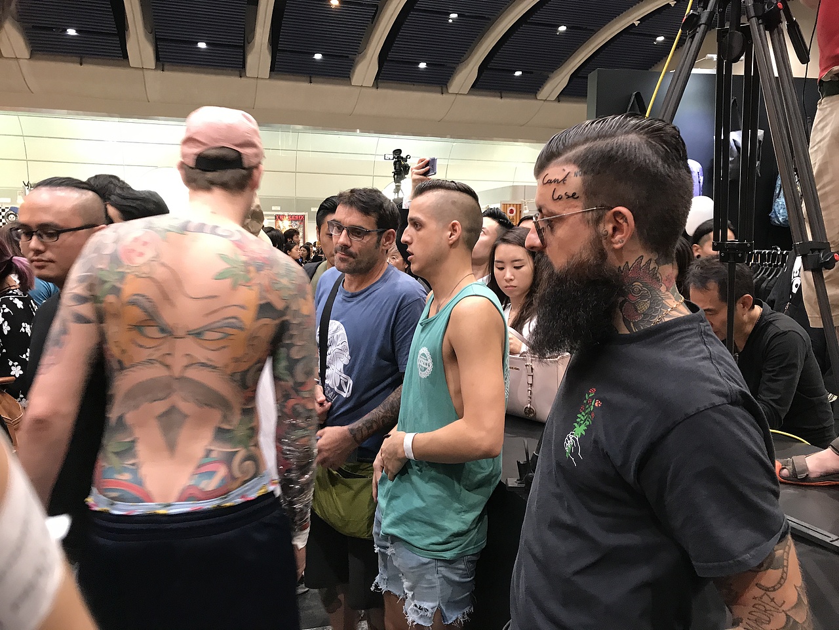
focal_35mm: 28
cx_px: 420
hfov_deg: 63.4
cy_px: 315
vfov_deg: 49.7
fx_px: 679
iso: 64
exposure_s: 1/17
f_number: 1.8
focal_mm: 3.99
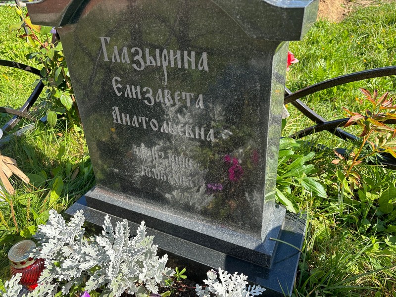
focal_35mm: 26
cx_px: 198
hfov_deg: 67.3
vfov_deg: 53.1
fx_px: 297
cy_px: 148
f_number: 1.6
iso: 50
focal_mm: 5.96
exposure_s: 1/844
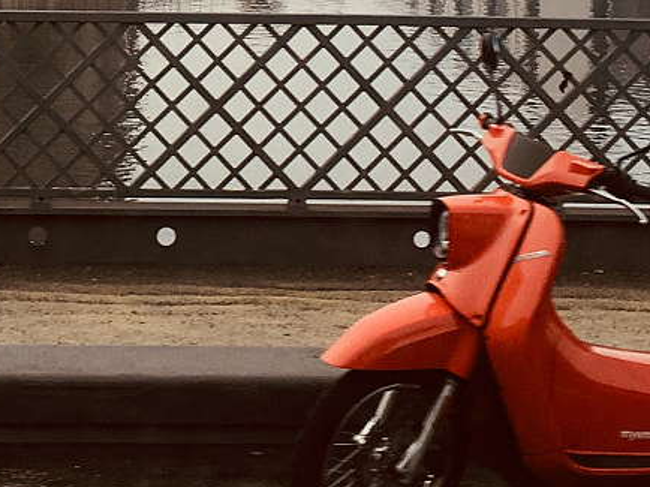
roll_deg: -0.2
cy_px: -156
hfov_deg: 18.0
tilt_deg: -0.4
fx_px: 2008
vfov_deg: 13.3
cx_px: 28
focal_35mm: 107
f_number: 2.2
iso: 25
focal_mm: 4.15
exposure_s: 1/463
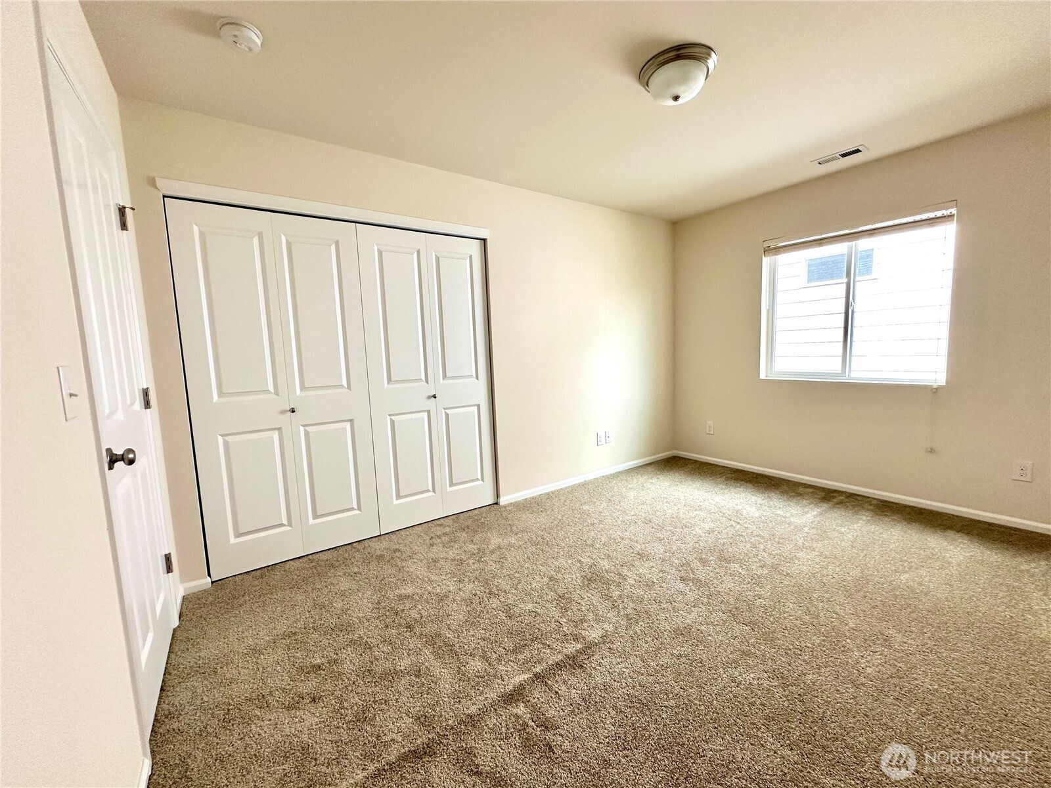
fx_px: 425
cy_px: 394
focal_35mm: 14
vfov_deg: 85.7
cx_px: 526
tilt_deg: -5.8
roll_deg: +1.6
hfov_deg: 102.1
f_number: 2.2
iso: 160
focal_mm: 2.22
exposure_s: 1/99
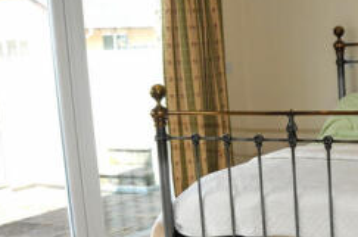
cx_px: 359
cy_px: 171
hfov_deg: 26.3
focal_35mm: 73
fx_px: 725
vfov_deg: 18.5
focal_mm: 18
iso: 200
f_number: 7.1
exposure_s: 1/200
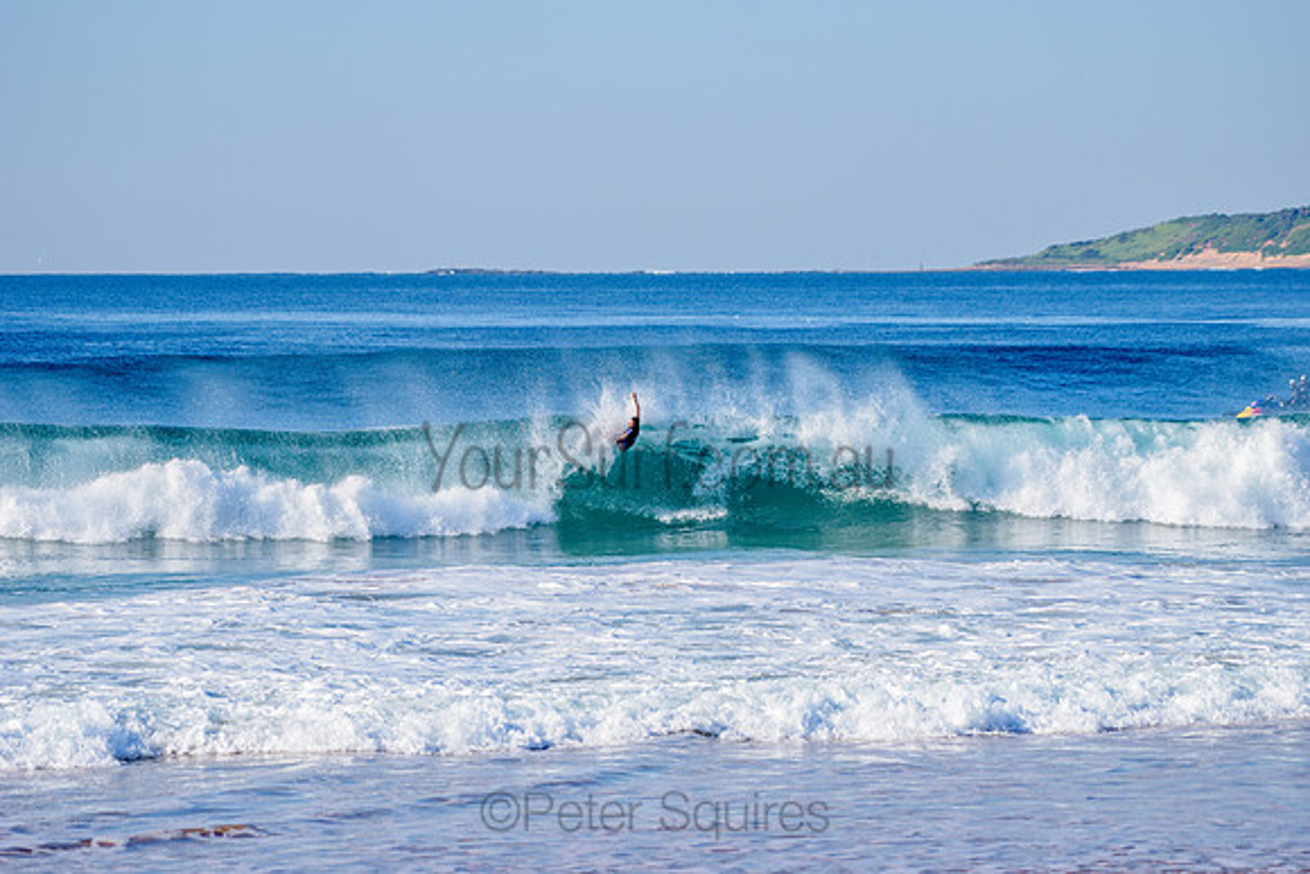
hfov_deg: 10.3
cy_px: 437
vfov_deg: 6.9
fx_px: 7279
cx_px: 655
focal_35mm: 200
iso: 160
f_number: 5.6
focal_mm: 200
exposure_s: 1/1600
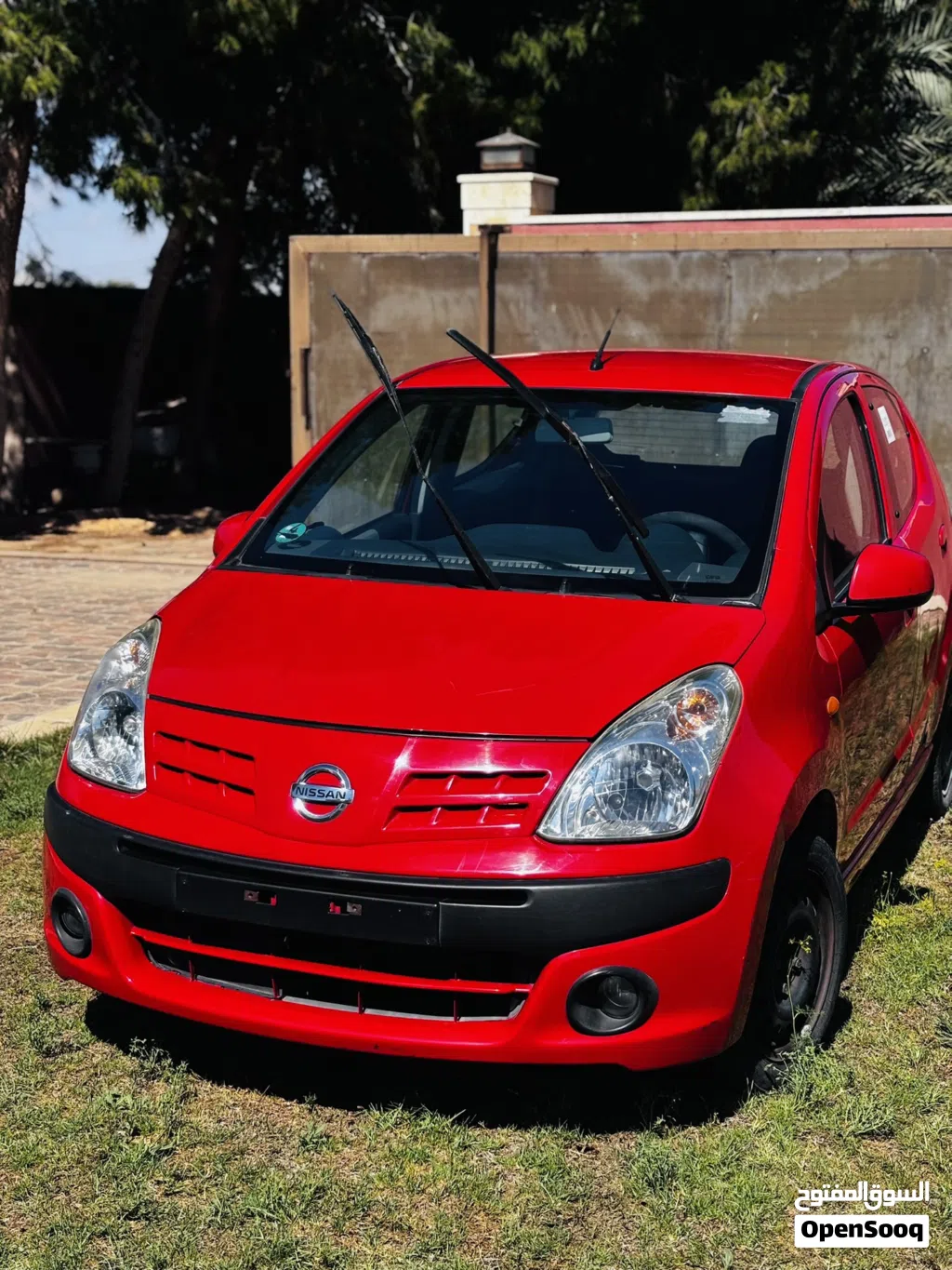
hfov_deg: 28.0
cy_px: 635
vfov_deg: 36.8
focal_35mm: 52
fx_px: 1906
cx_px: 476
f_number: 1.6
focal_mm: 5.96
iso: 32
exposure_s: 1/3788
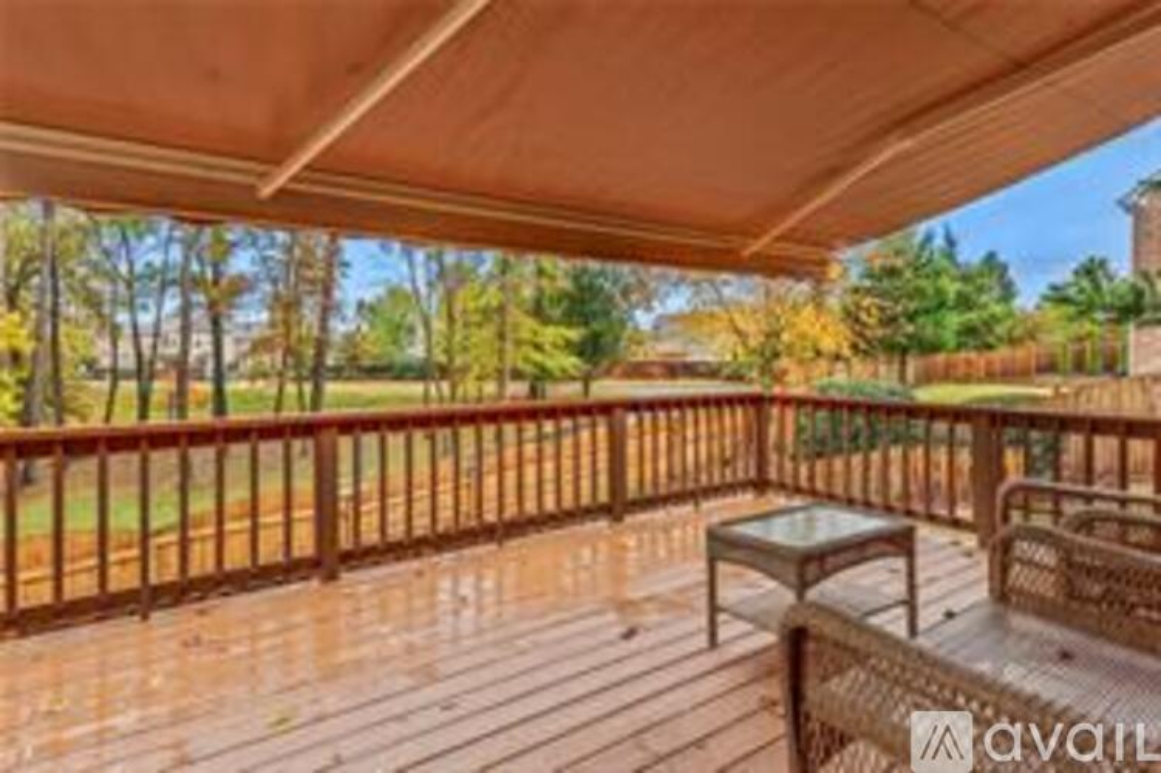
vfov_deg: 64.5
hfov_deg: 86.9
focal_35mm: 19
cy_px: 386
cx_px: 580
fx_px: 612
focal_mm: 19
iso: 160
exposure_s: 1.3
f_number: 11
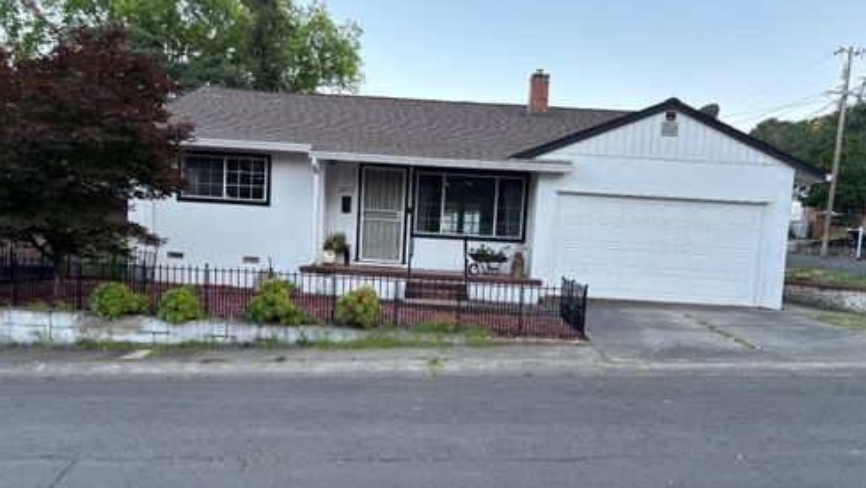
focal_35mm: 29
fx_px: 666
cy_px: 303
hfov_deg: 66.0
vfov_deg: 40.0
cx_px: 440
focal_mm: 5.96
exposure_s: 1/135
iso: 50
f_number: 1.6
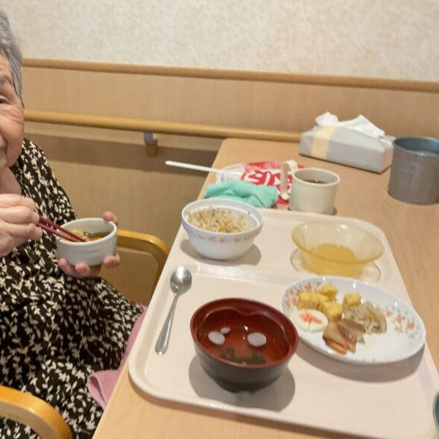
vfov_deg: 47.2
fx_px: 502
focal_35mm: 35
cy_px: 224
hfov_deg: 46.4
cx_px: 142
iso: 125
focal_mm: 3
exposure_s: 1/60
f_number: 1.8
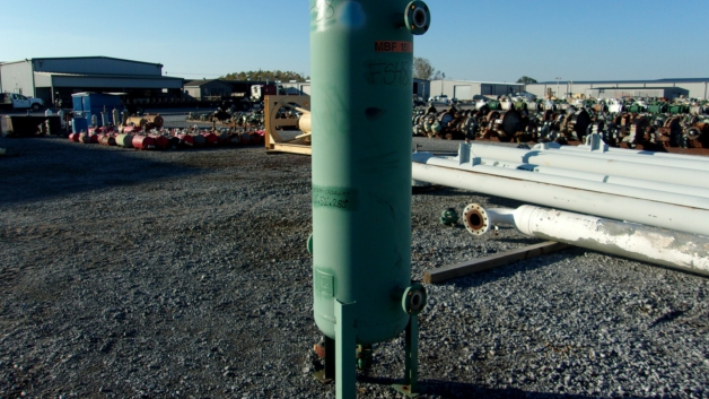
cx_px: 354
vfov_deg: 38.9
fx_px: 564
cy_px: 179
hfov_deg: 64.3
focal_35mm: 30
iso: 80
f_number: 10.4
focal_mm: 4.9
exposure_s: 1/105
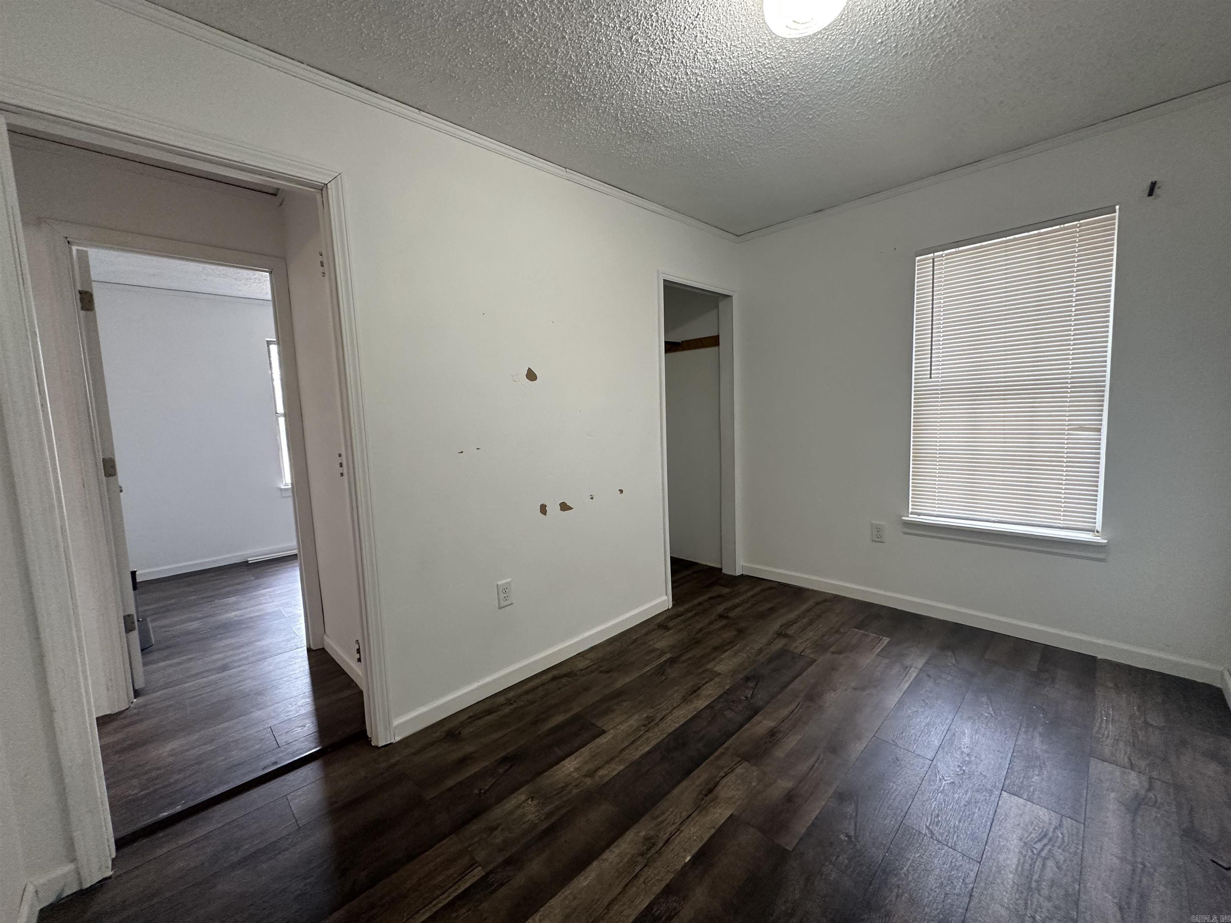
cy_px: 462
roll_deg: +1.6
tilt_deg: -6.6
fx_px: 498
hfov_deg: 102.1
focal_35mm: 14
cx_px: 616
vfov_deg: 85.7
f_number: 2.2
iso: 250
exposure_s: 1/120
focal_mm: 2.22
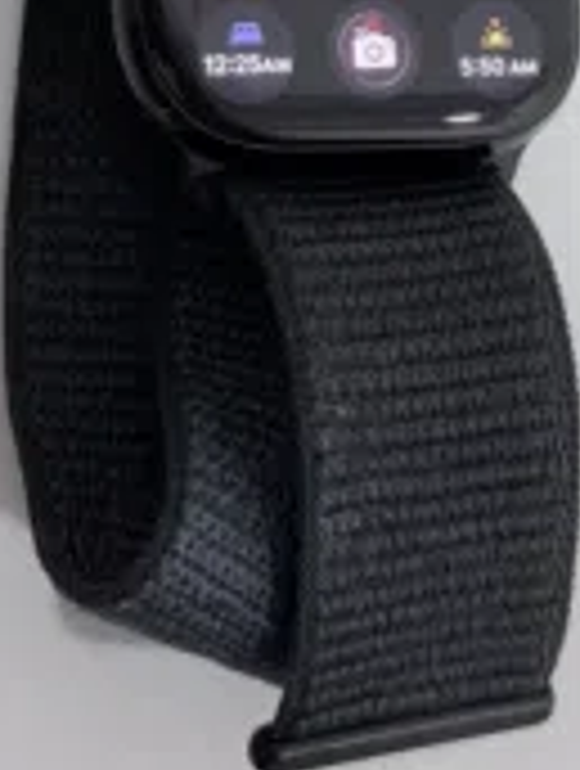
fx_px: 2493
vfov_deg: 17.1
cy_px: -41
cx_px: 360
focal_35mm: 112
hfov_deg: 13.3
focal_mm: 6.76
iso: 250
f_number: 1.78
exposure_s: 1/45
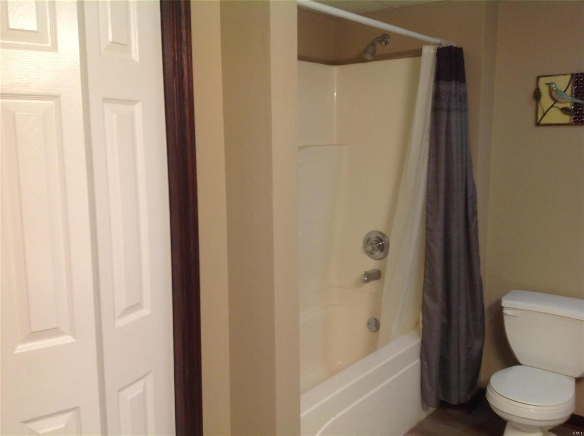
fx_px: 589
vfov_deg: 40.6
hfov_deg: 52.7
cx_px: 292
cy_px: 218
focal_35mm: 35
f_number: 2.4
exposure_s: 1/15
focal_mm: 4.28
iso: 64
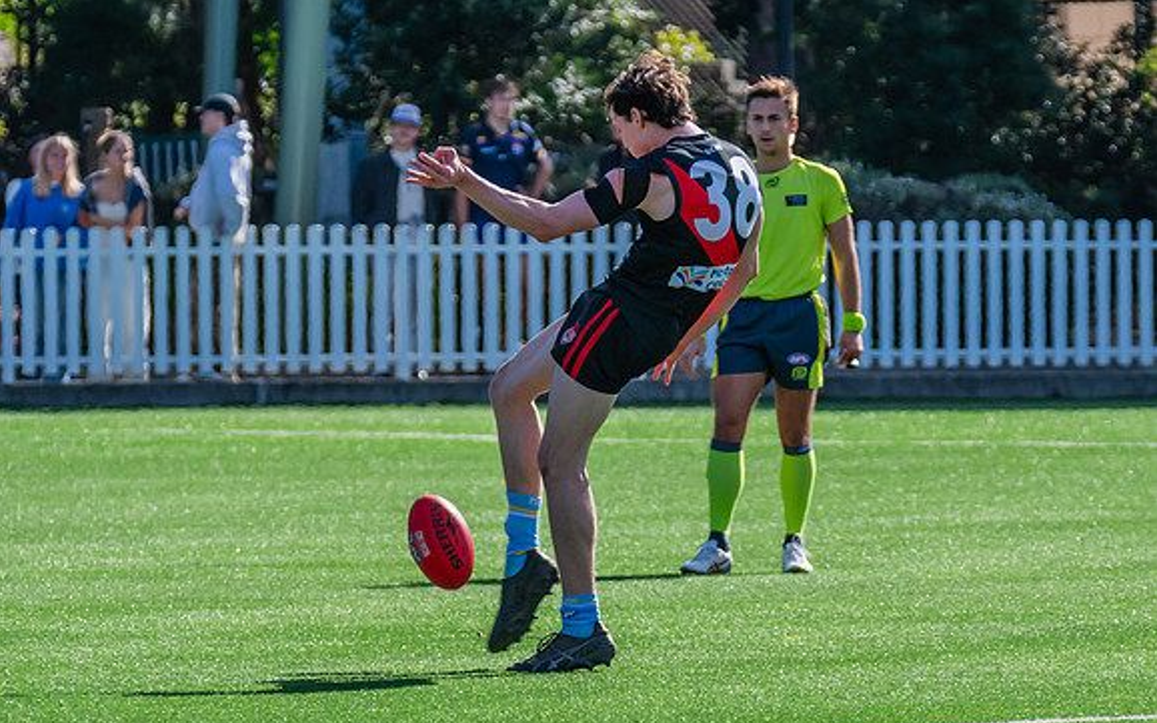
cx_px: 508
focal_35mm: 605
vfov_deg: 2.2
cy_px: 403
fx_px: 19073
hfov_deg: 3.5
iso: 800
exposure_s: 1/1250
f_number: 10
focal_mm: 360
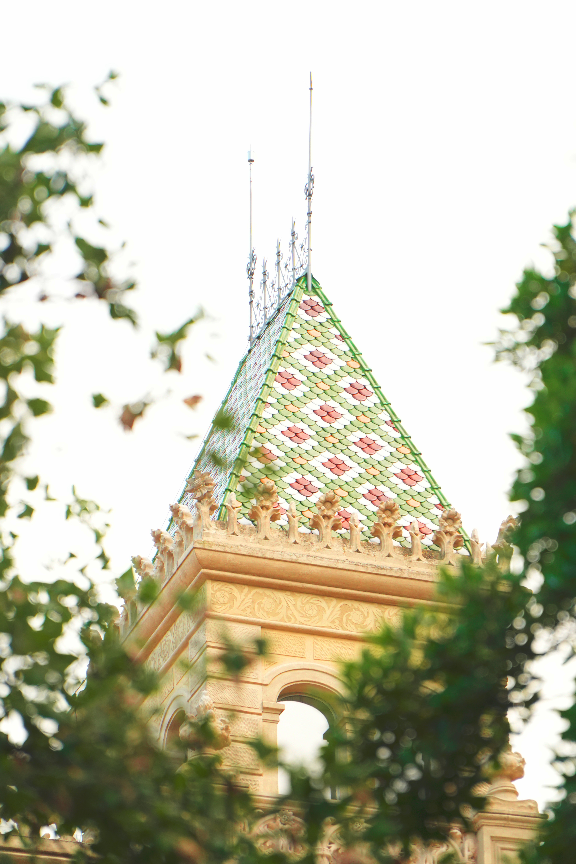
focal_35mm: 154
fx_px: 3708
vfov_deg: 13.3
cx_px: 288
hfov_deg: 8.9
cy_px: 432
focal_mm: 103
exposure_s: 1/320
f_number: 4
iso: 640
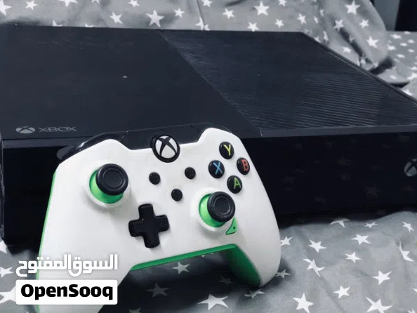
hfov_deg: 34.3
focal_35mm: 56
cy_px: 153
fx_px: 675
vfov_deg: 26.1
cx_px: 223
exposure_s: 1/17
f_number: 2.4
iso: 160
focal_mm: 6
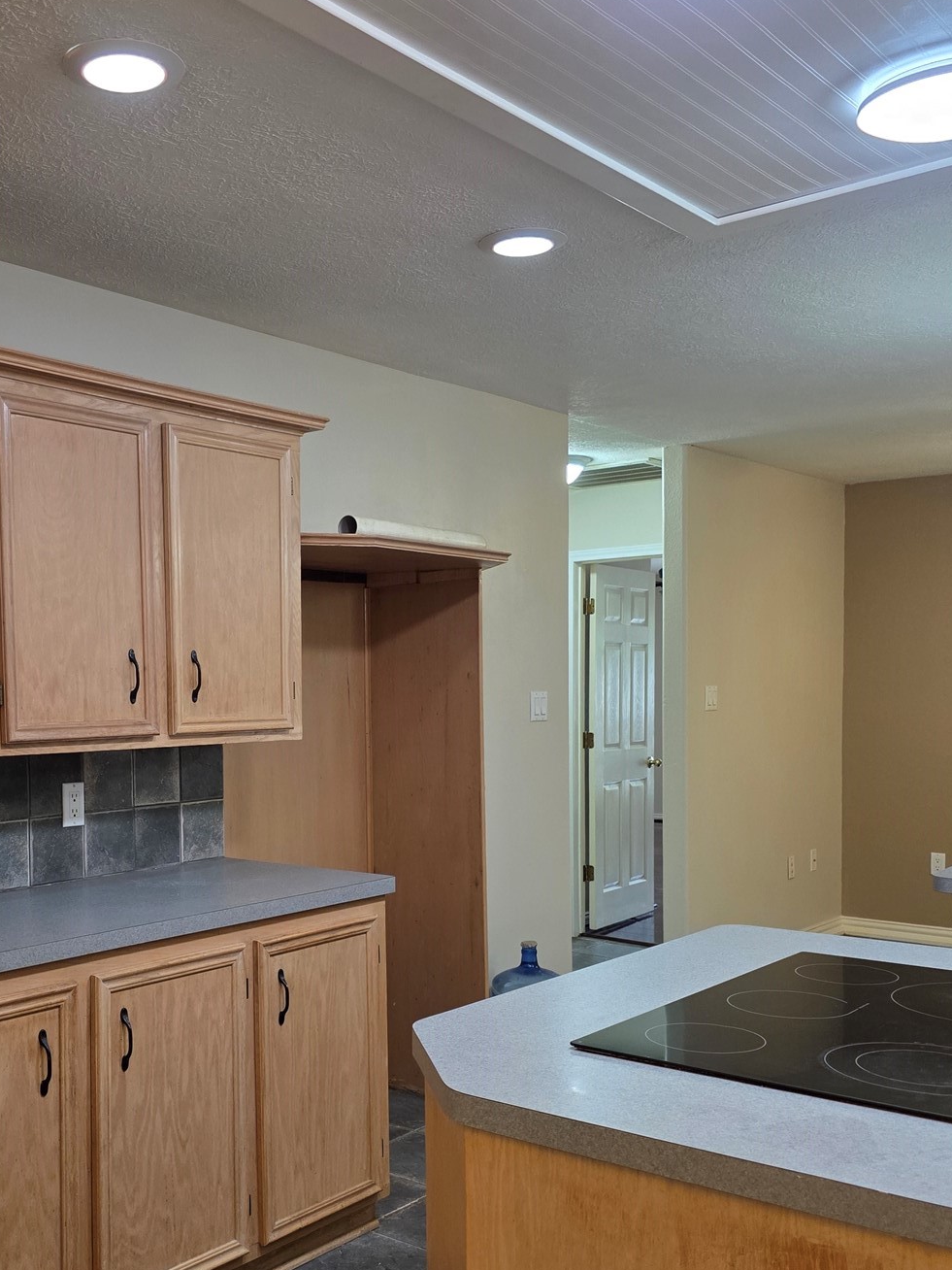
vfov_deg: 51.1
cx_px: 288
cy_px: 748
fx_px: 1320
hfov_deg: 39.0
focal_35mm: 36
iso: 200
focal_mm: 6.3
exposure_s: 1/120
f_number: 1.7
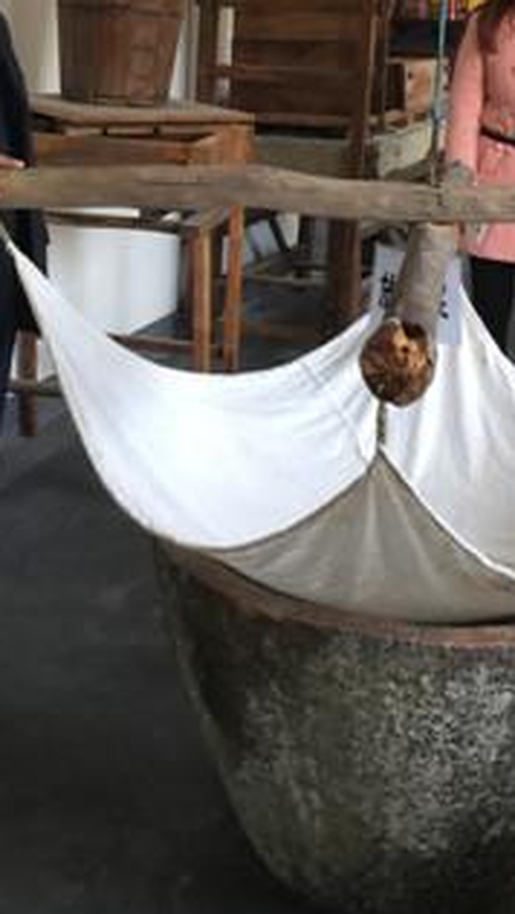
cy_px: 320
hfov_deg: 18.3
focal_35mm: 66
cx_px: 205
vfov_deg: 31.7
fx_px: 1601
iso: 64
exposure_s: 1/33
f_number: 2.2
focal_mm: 4.15
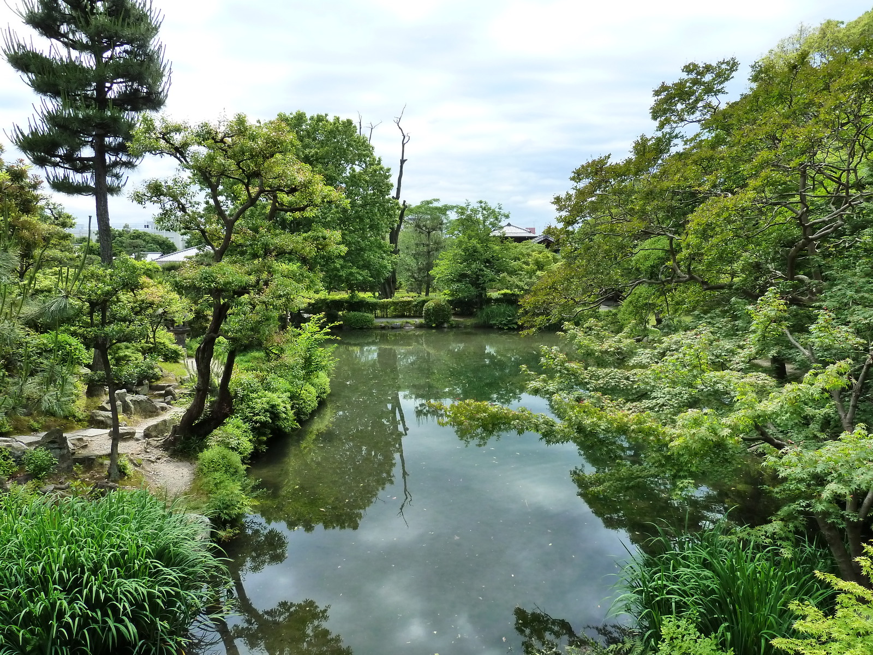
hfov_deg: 69.4
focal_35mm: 25
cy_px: 328
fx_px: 630
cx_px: 436
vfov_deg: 54.9
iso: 200
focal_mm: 4.1
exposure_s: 1/250
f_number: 4
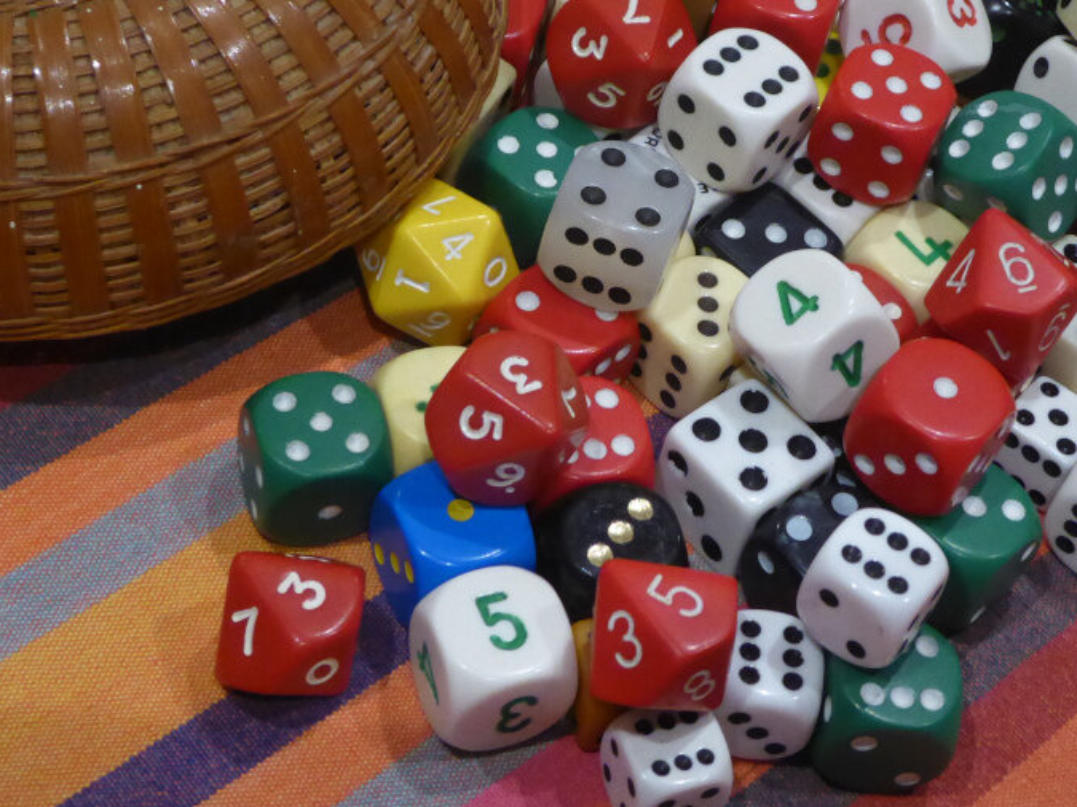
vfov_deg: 16.2
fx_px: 2831
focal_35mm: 91
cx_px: 732
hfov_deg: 21.4
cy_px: 230
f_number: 4.2
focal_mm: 10.3
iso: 800
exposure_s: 1/40
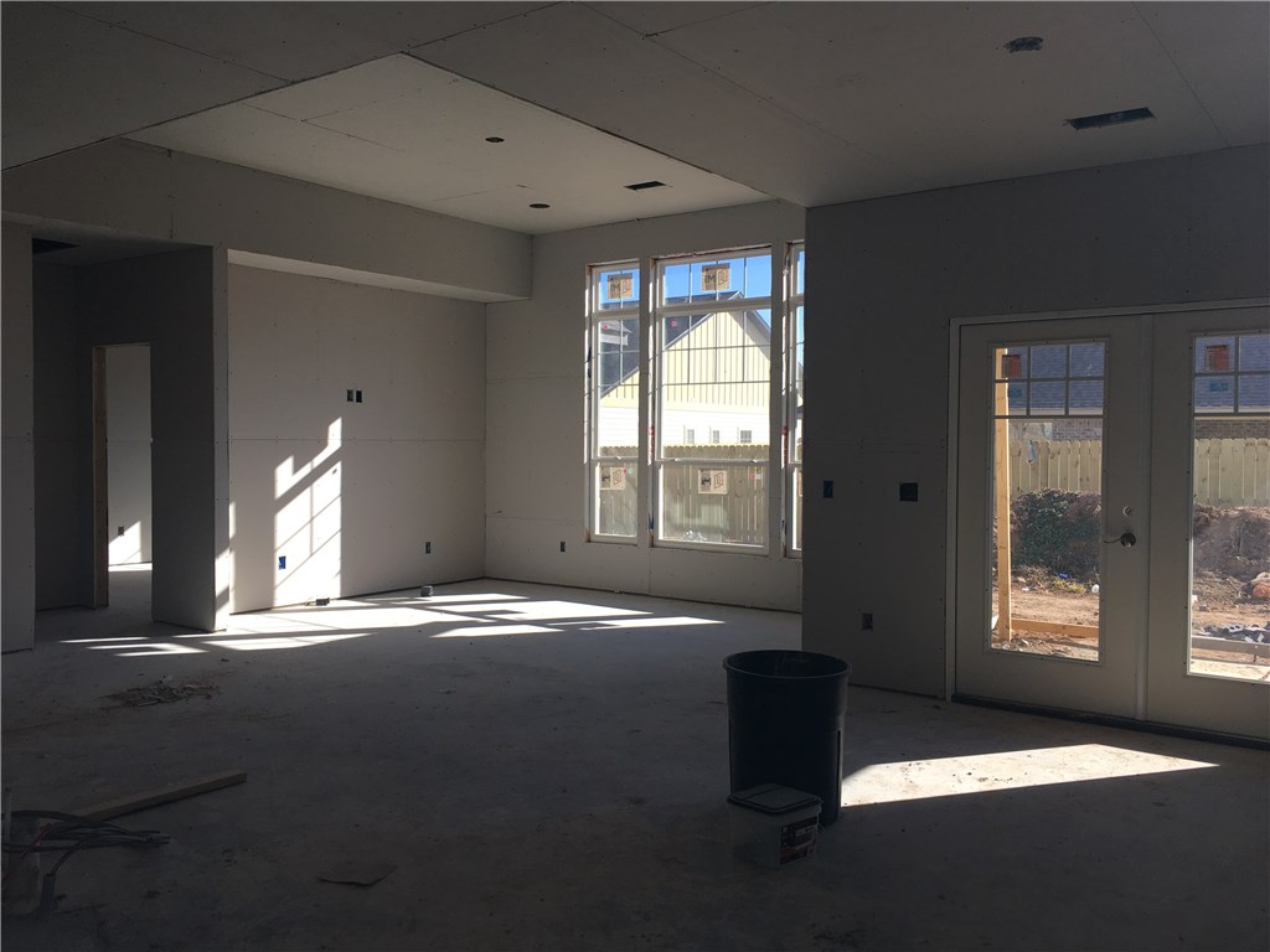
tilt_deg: -0.9
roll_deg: -0.7
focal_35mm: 29
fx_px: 1064
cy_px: 476
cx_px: 635
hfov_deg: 61.7
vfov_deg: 48.2
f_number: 2.2
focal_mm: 4.15
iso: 25
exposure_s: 1/538
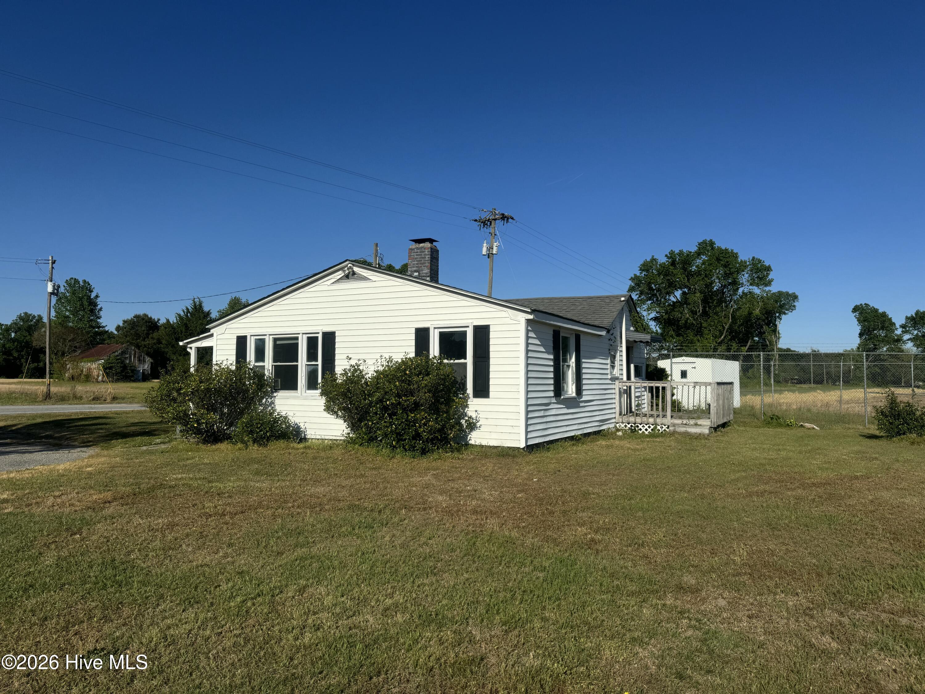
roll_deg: -0.4
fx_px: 641
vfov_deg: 56.8
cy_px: 347
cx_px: 462
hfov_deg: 71.6
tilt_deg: +0.8
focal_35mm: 24
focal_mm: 6.76
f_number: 1.78
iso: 80
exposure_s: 1/9009
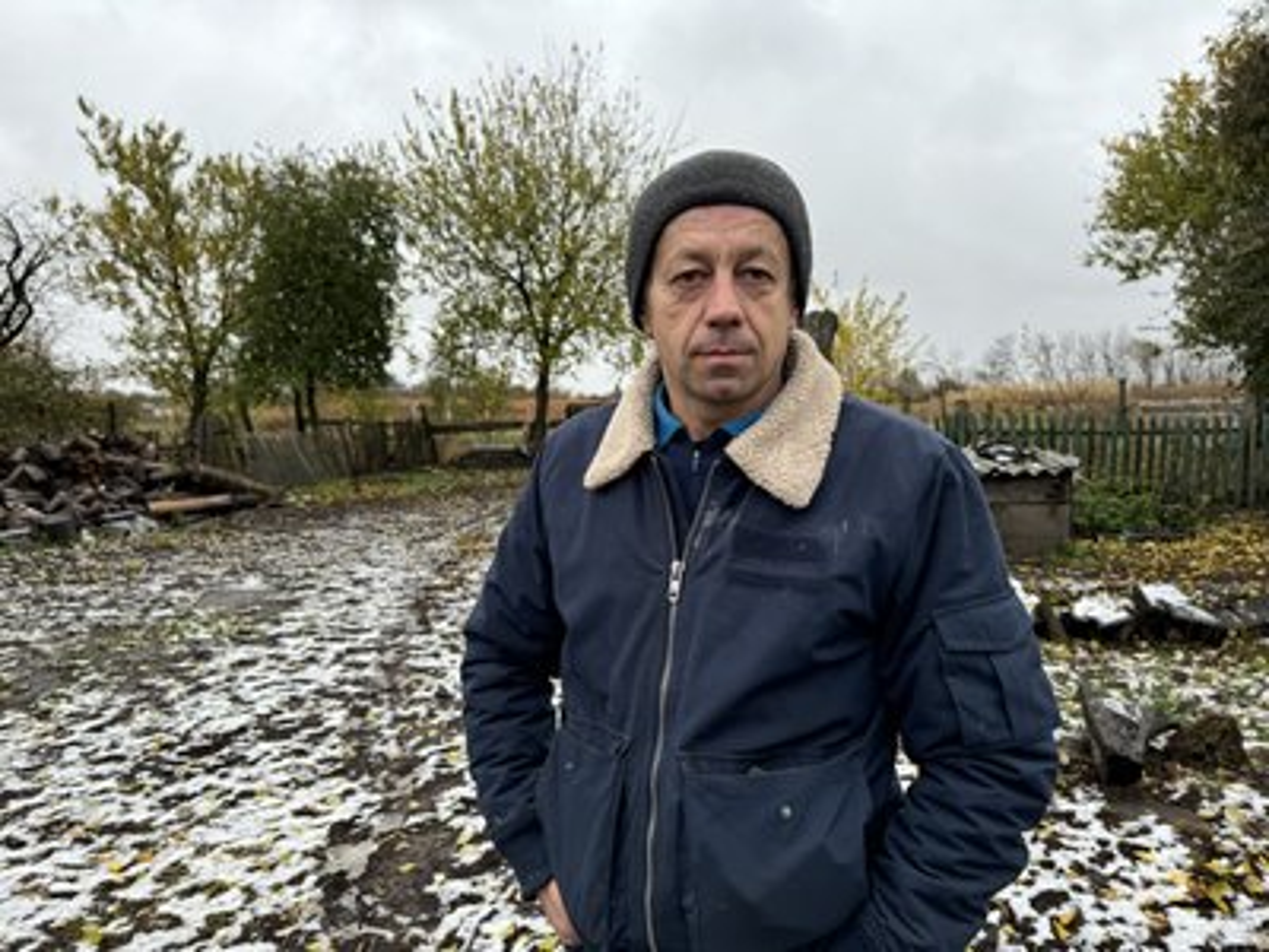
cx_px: 634
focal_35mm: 24
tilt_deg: -8.3
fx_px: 880
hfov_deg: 71.6
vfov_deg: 56.8
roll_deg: +0.7
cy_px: 476
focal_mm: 6.76
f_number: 1.78
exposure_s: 1/362
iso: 80
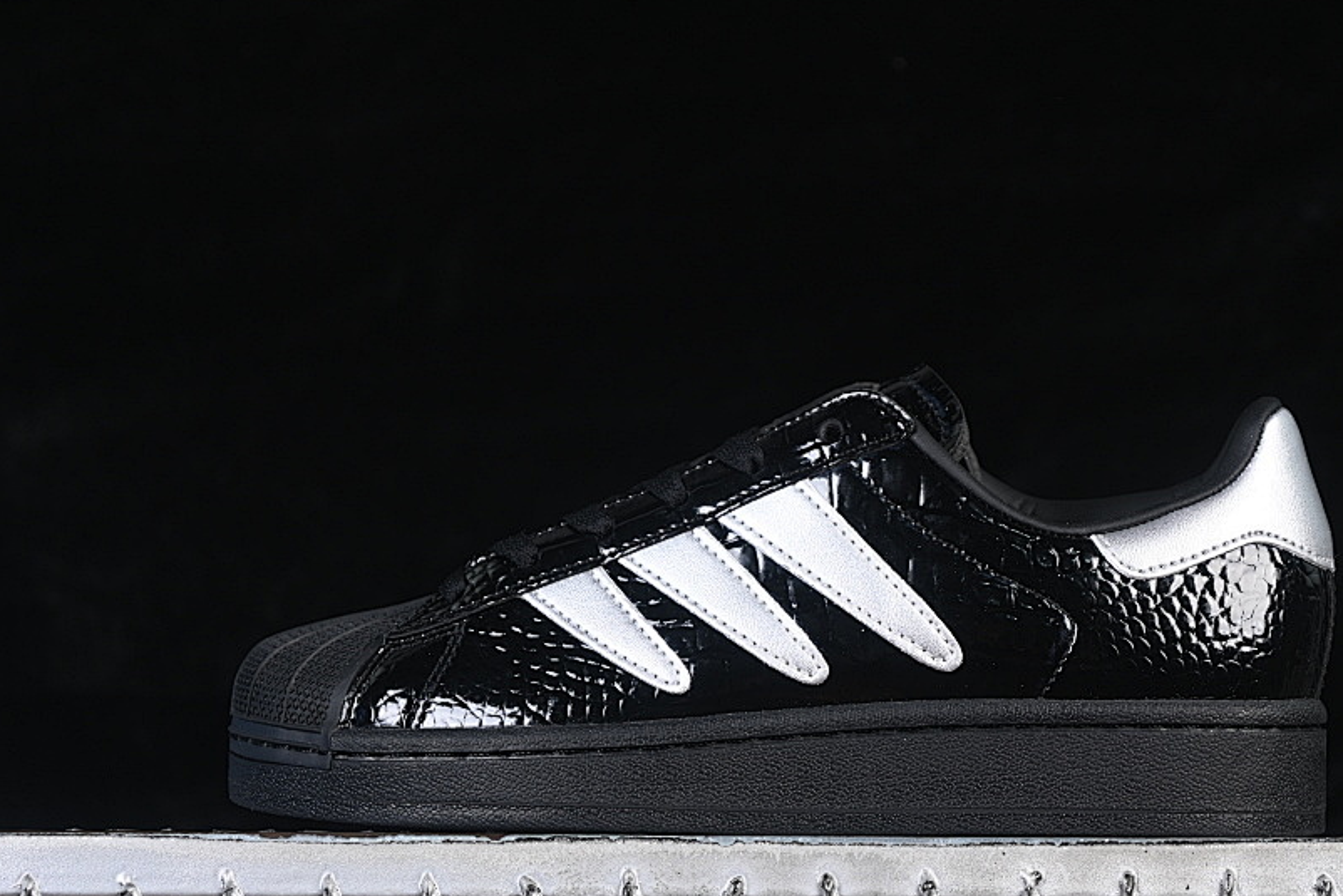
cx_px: 792
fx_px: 3768
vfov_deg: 13.6
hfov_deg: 20.2
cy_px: 457
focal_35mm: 101
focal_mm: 50
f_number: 6.3
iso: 160
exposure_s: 1/60
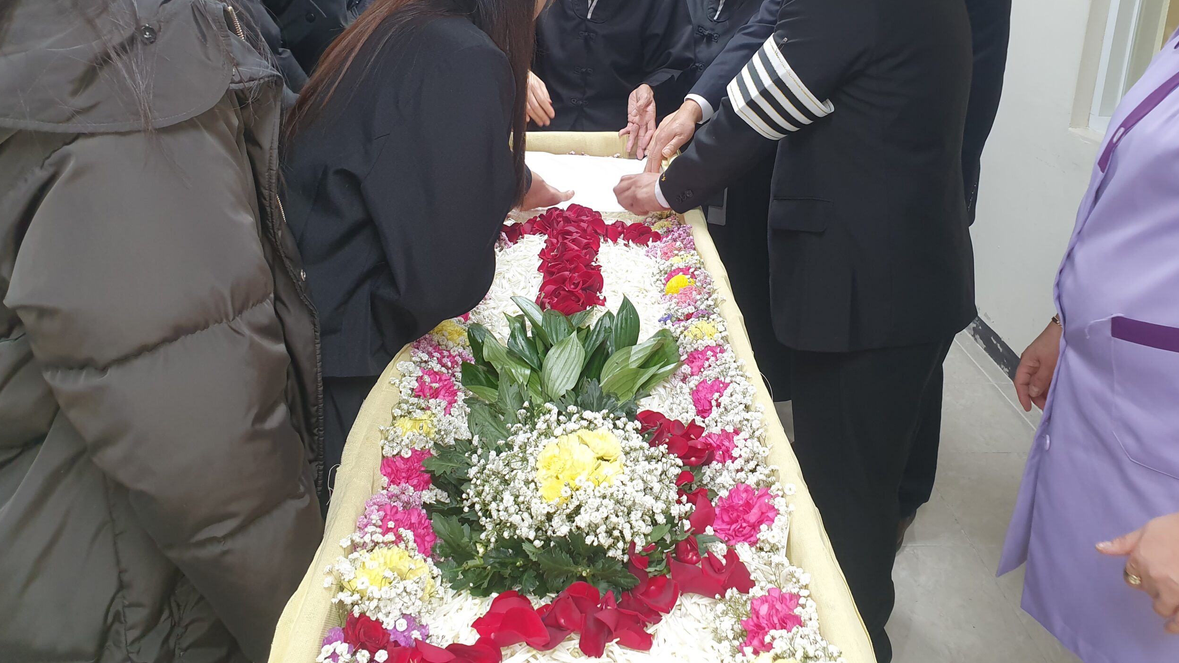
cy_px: 216
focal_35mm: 29
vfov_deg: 39.7
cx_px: 585
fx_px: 907
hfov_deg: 66.1
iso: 100
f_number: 2.4
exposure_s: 1/40
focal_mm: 4.3
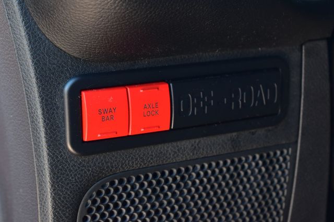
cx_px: 167
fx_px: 765
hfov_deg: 24.6
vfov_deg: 16.5
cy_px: 111
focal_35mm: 82
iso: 800
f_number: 6.3
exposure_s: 1/15
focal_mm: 55
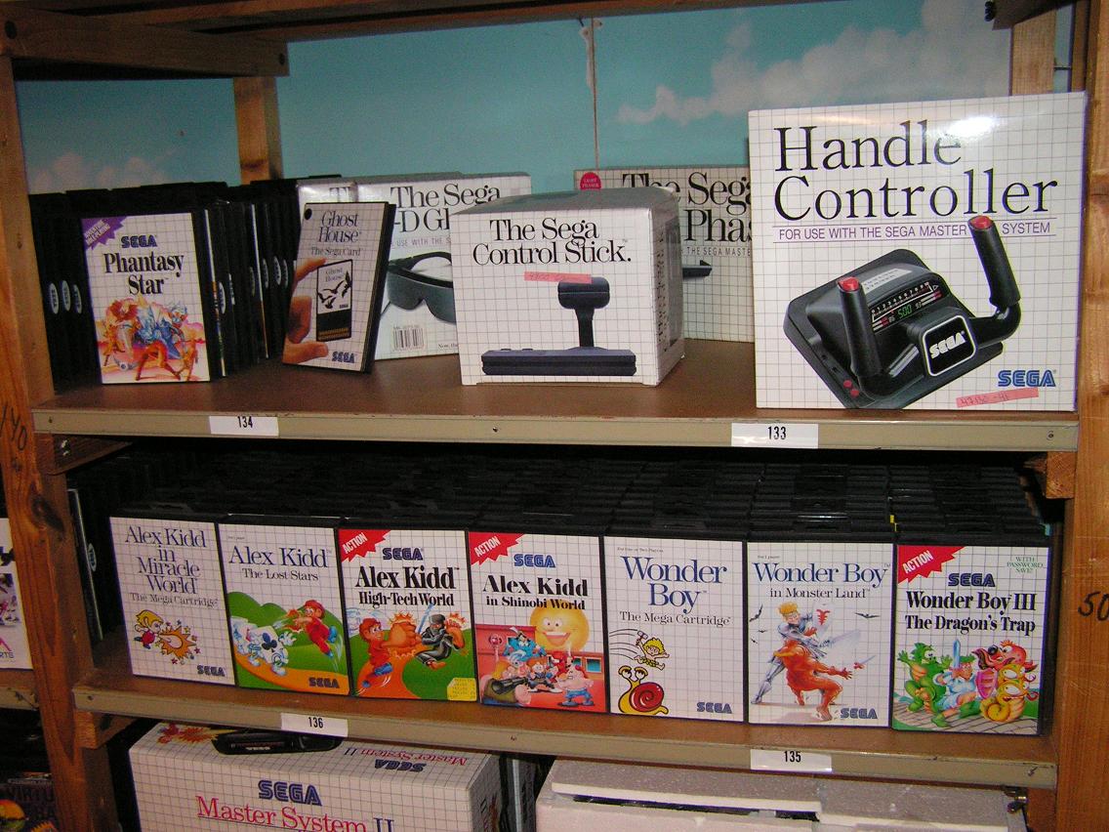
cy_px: 416
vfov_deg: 37.7
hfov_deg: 49.0
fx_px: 1217
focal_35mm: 38
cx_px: 554
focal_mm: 6.3
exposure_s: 1/40
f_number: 2.8
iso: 200
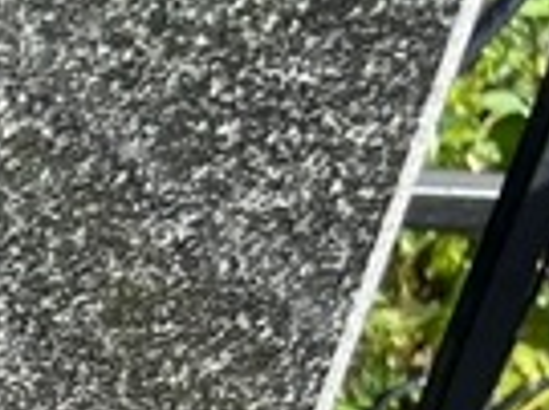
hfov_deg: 10.4
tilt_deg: -35.8
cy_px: 966
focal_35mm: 154
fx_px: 2440
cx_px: -923
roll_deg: -0.3
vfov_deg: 8.8
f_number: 1.5
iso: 50
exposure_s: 1/1135
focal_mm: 5.7
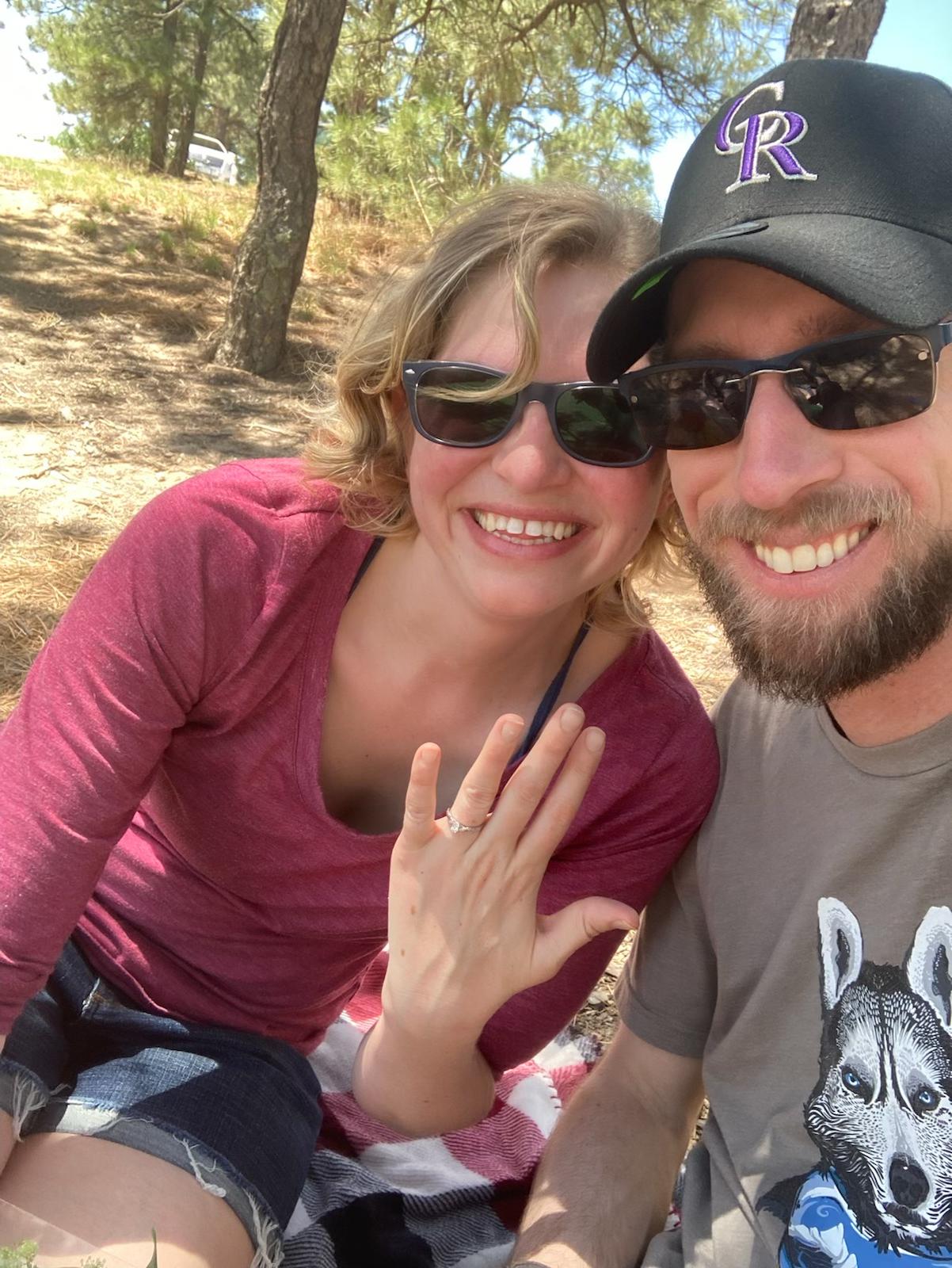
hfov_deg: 44.2
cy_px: 634
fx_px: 1172
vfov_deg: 56.8
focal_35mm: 32
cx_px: 476
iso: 40
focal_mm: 2.87
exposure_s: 1/121
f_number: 2.2
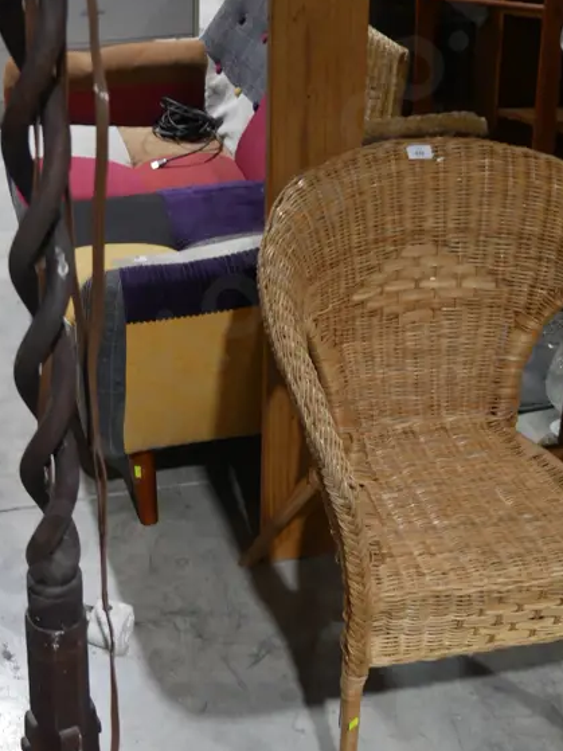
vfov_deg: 34.8
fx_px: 1193
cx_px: 113
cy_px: 465
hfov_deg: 26.1
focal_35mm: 55
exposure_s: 1/60
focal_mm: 15
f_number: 3.6
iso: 320
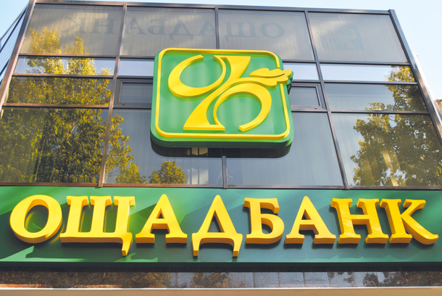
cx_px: 221
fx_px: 553
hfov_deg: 43.6
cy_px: 148
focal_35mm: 45
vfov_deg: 29.9
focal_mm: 30
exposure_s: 1/125
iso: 110
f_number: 5.6
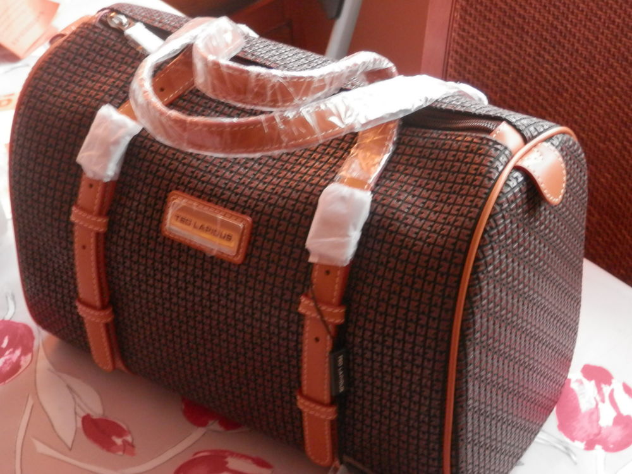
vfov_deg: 22.3
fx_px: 1205
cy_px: 237
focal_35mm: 66
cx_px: 316
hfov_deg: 29.4
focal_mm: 11.9
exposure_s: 1/4
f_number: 4.4
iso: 400
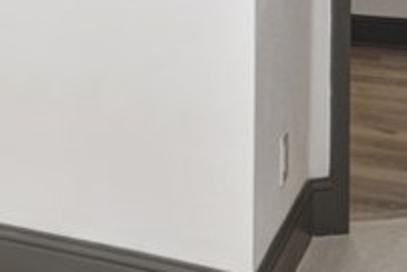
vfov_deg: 14.0
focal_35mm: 91
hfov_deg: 19.0
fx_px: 1030
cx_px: -242
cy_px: -155
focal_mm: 12
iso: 400
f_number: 7.1
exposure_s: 1/60
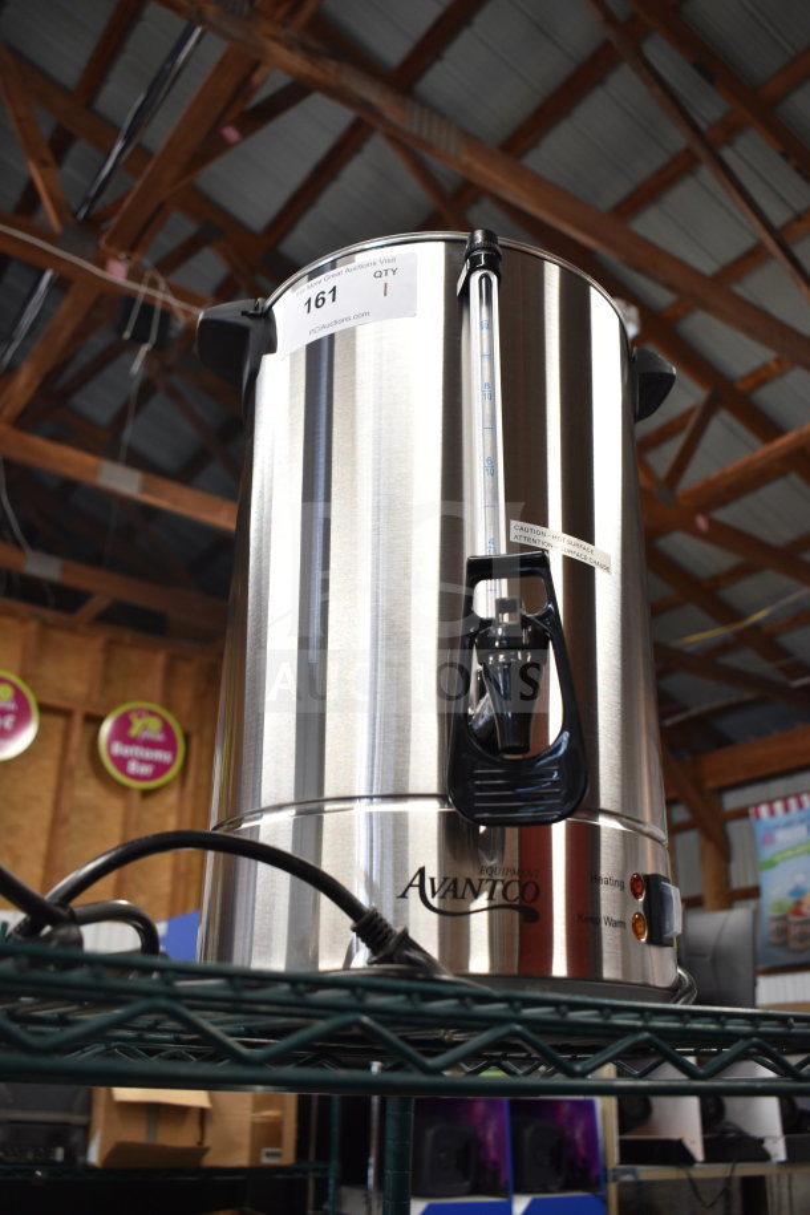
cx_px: 405
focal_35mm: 32
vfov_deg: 59.5
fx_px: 1063
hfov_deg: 41.7
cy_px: 608
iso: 500
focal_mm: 21
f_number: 3.8
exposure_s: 1/30
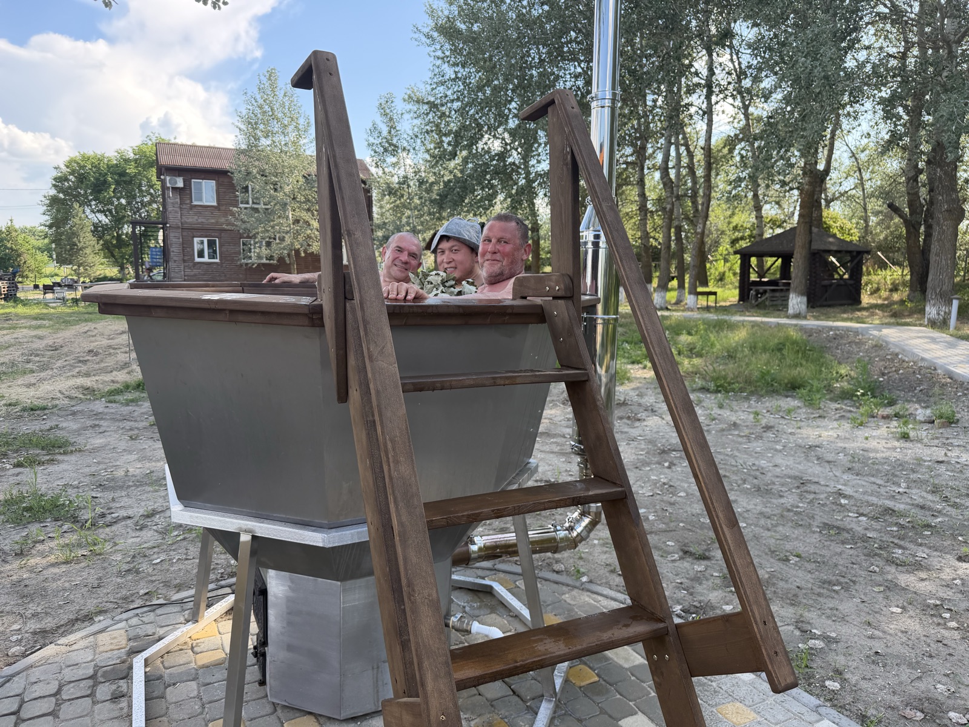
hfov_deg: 71.6
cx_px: 484
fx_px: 672
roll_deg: -0.6
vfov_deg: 56.8
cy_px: 364
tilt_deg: -7.4
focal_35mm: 24
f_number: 1.78
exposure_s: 1/888
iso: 100
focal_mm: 6.76
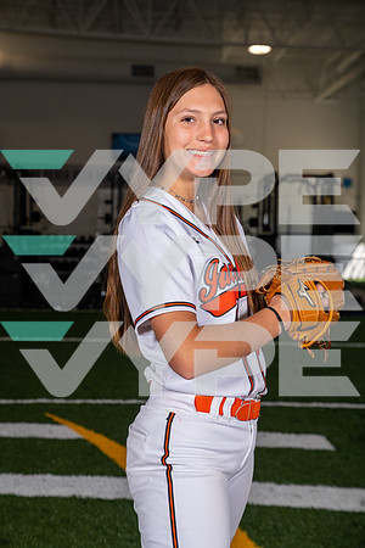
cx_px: 182
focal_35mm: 69
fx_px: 1049
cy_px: 274
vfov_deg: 29.2
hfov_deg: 19.7
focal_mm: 69
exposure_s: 1/200
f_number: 5.6
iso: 200
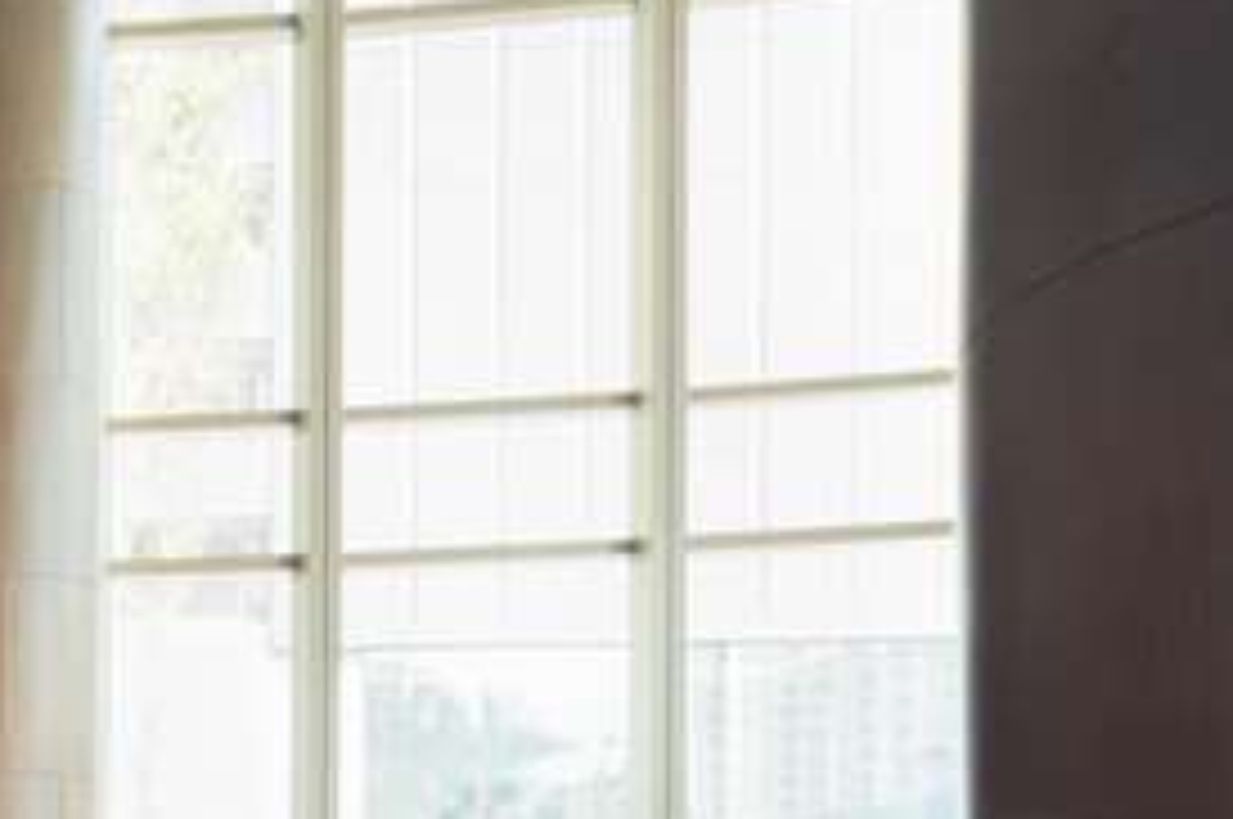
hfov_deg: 21.7
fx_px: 2429
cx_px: -806
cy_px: 790
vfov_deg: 18.7
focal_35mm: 71
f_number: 8
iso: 320
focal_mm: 19
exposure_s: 1/20
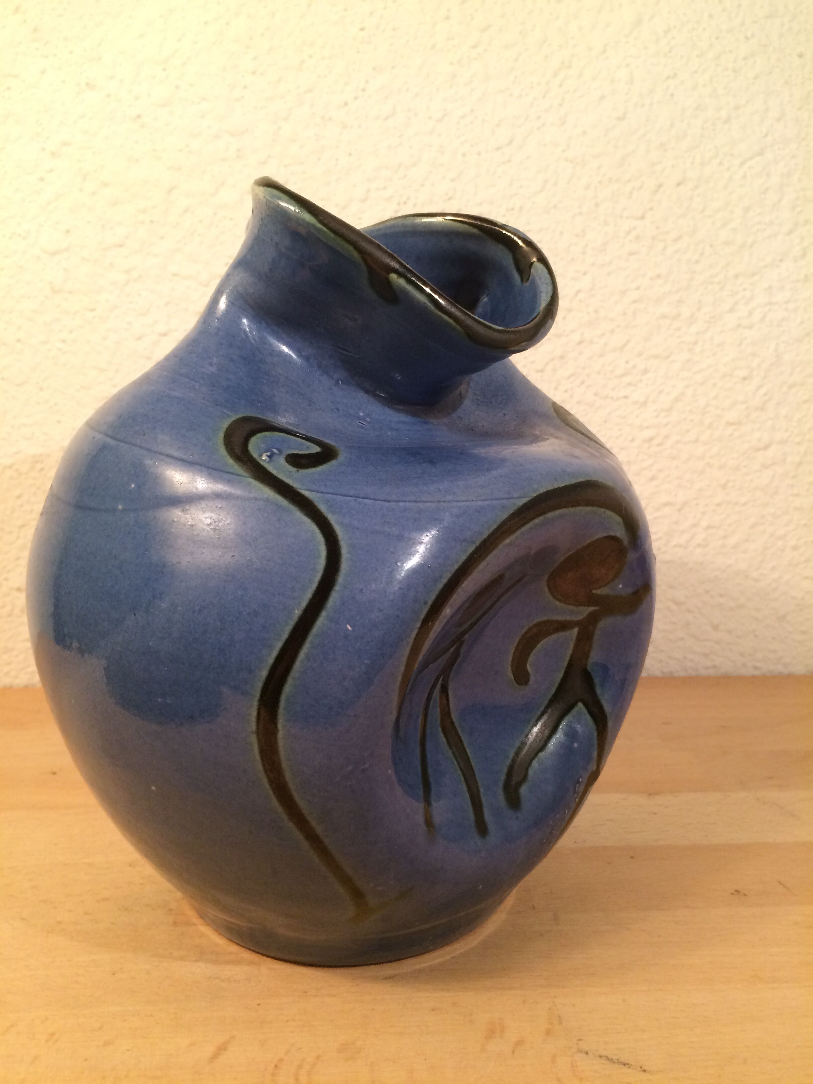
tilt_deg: -12.0
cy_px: 542
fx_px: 908
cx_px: 406
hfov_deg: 48.2
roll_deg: +1.2
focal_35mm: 29
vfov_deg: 61.7
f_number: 2.2
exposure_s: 1/33
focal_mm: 4.15
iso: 80
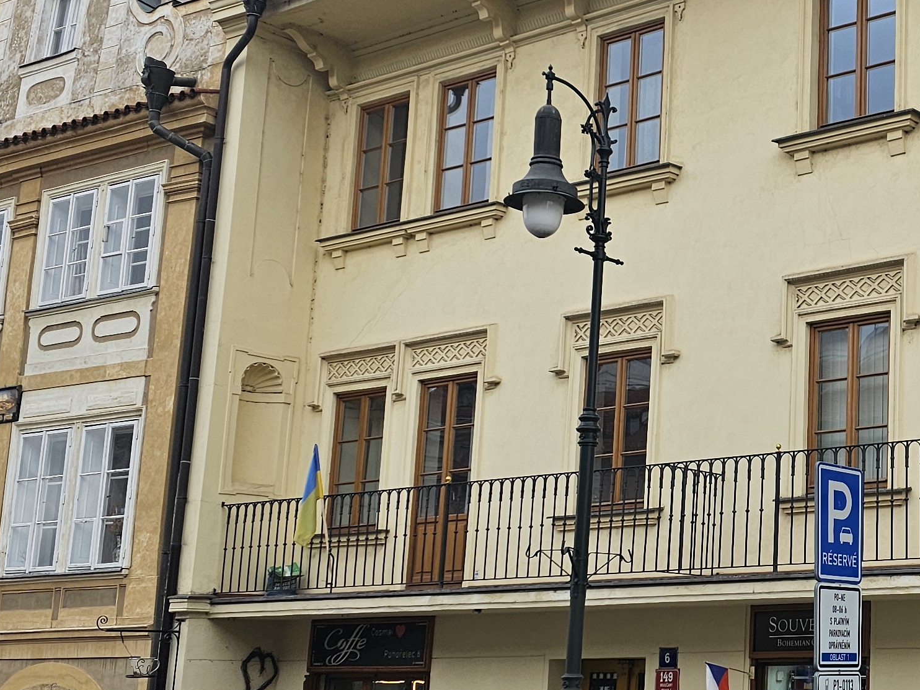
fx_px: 1648
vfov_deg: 23.7
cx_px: 927
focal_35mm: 62
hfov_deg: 29.1
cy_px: 349
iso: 25
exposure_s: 1/361
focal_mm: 6.3
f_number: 1.7
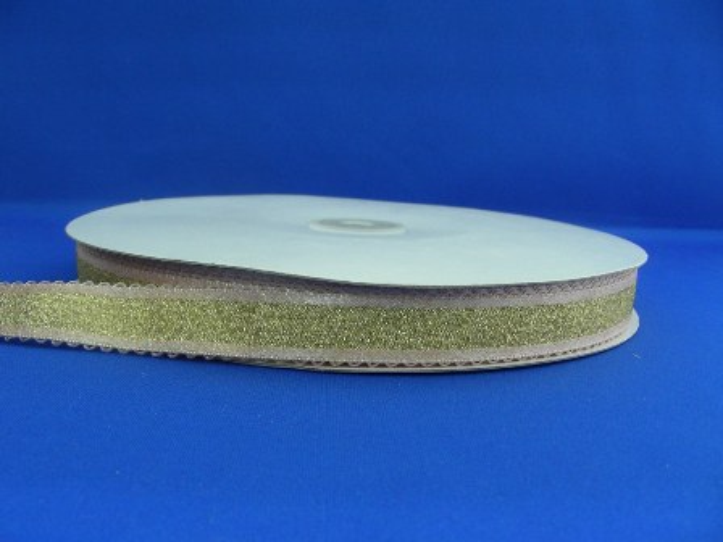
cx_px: 362
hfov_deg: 49.0
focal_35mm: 38
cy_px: 271
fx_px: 794
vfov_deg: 37.7
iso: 50
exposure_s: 1/8.6
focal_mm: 6.3
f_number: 3.5
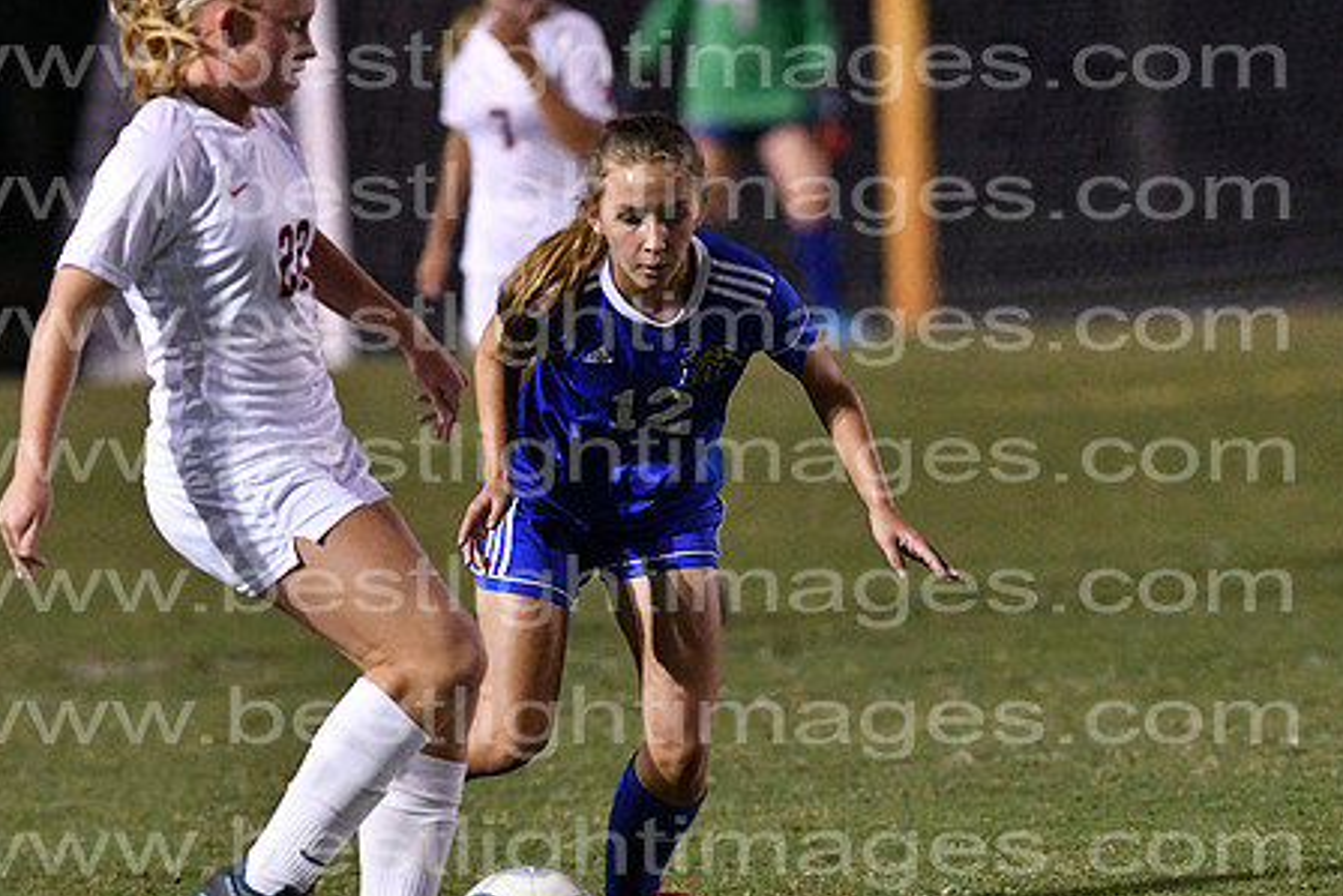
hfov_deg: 3.5
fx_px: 21718
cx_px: 621
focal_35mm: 582
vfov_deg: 2.4
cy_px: 526
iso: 10000
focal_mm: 300
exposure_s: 1/640
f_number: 3.5
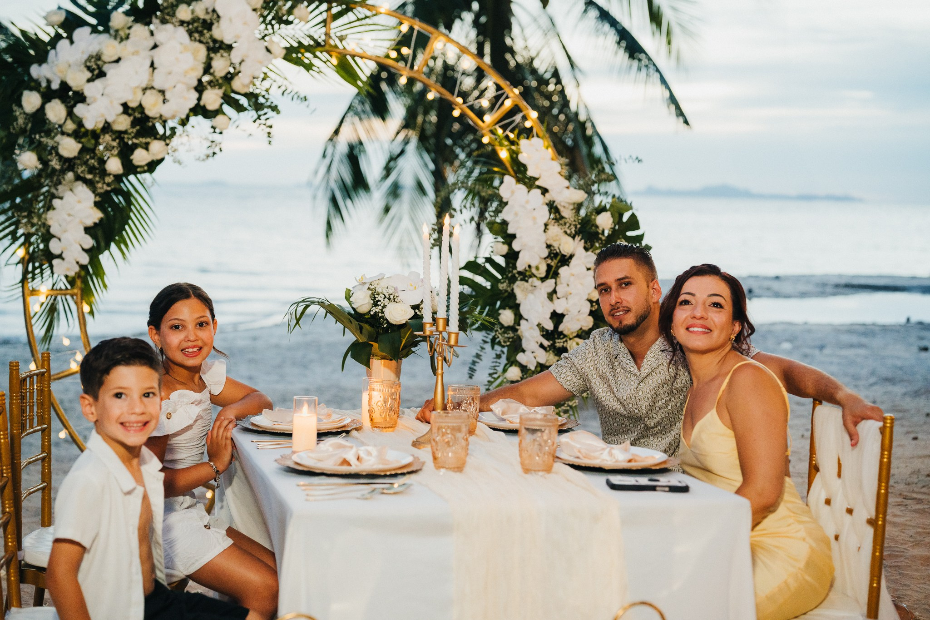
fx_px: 1291
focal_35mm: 50
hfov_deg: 39.6
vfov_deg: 27.0
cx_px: 465
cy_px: 310
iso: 2500
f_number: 2.5
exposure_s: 1/250
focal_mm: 50
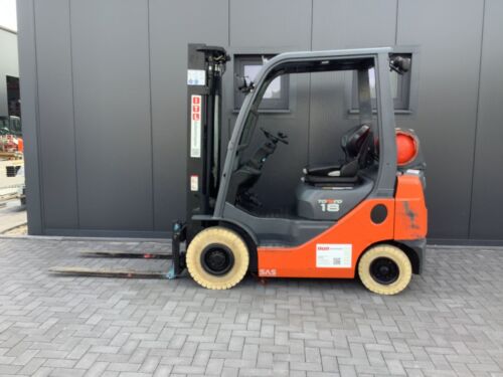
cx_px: 252
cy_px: 188
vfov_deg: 45.4
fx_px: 450
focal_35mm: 31
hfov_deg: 58.4
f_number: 2.4
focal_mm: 3.3
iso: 25
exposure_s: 1/120
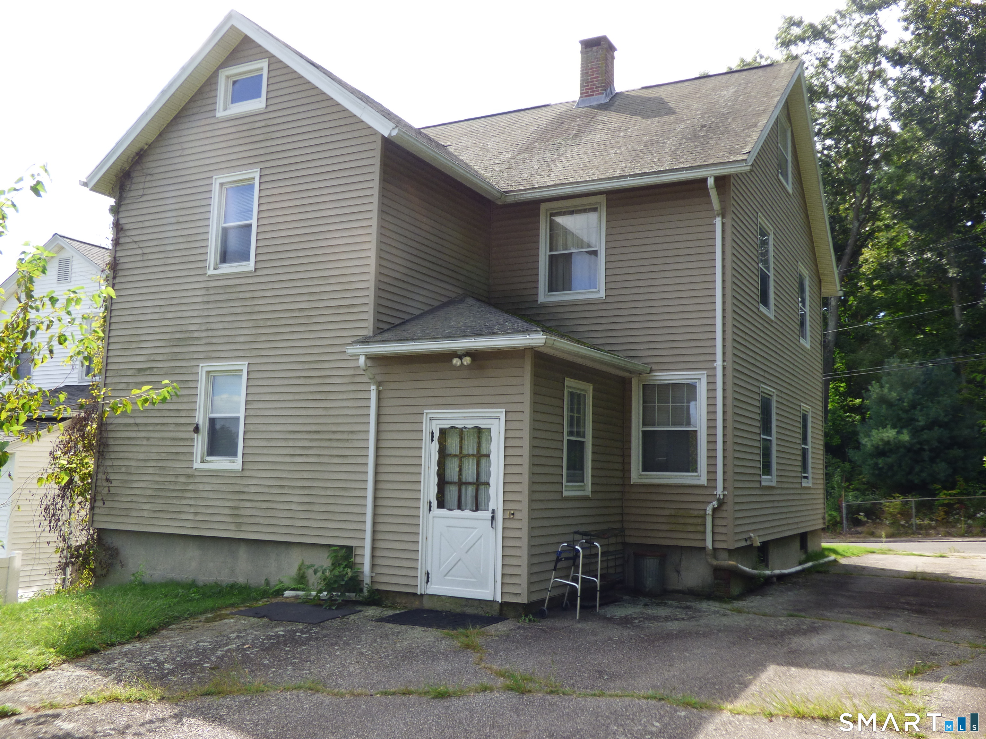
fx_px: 911
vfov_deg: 44.2
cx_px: 493
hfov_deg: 56.8
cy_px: 370
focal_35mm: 32
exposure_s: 1/320
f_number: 3.3
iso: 100
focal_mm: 5.53
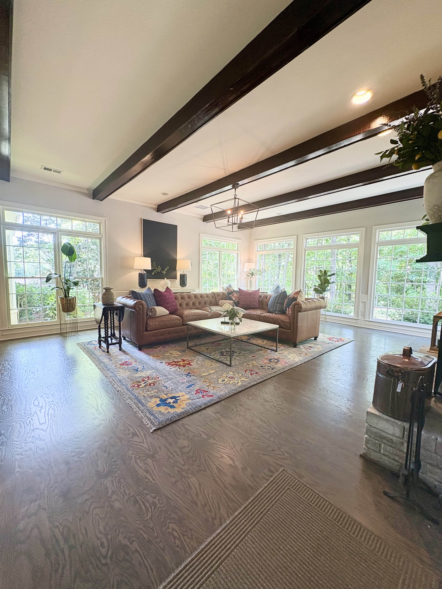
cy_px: 294
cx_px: 221
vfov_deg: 102.1
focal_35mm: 14
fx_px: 238
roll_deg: -0.7
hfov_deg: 85.7
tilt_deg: -4.4
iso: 125
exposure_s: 1/60
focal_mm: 2.22
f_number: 2.2
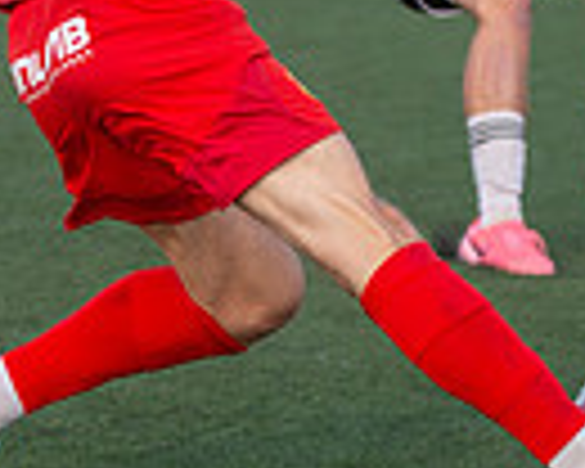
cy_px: 14
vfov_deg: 5.1
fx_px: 5281
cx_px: 184
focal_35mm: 305
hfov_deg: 6.3
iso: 500
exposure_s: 1/1250
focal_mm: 70
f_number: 3.2
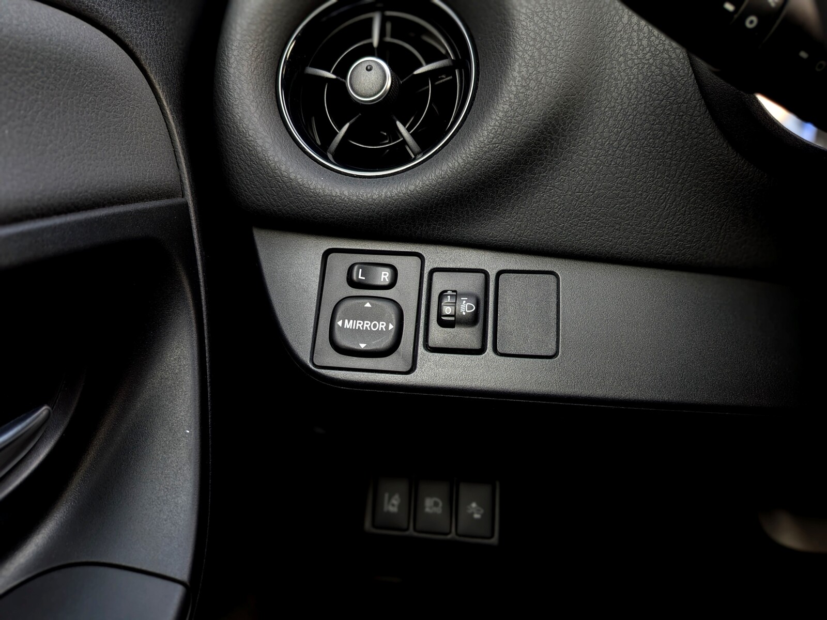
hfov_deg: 71.6
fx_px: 573
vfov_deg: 56.8
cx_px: 414
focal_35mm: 24
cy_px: 310
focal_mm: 4.53
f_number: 1.7
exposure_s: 1/90
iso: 67
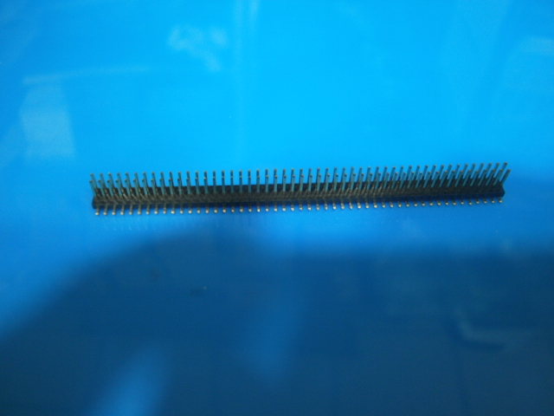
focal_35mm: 31
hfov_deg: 58.4
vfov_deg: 45.4
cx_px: 277
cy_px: 208
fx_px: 496
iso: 125
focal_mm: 5.45
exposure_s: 1/4
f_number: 2.9
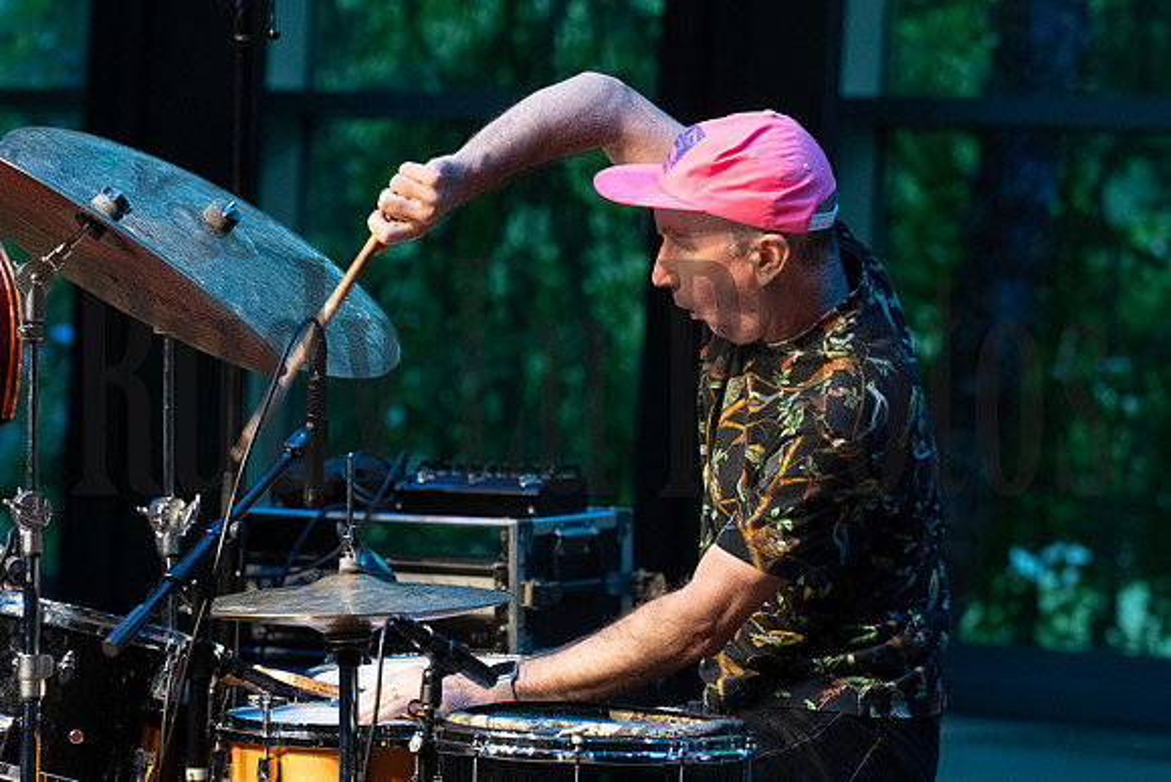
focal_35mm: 247
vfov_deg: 5.6
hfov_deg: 8.3
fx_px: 8036
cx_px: 586
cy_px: 391
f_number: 5.6
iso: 3200
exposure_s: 1/160
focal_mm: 165
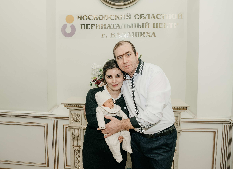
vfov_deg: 45.3
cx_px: 101
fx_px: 202
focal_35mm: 30
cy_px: 78
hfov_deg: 59.7
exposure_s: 1/160
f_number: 4.5
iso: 320
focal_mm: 24
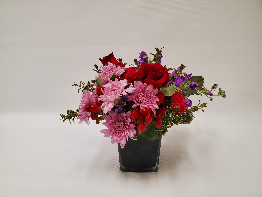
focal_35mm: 26
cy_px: 98
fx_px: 197
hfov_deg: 67.3
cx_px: 131
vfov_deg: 53.1
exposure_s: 1/59
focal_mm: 4.3
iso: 250
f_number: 2.4
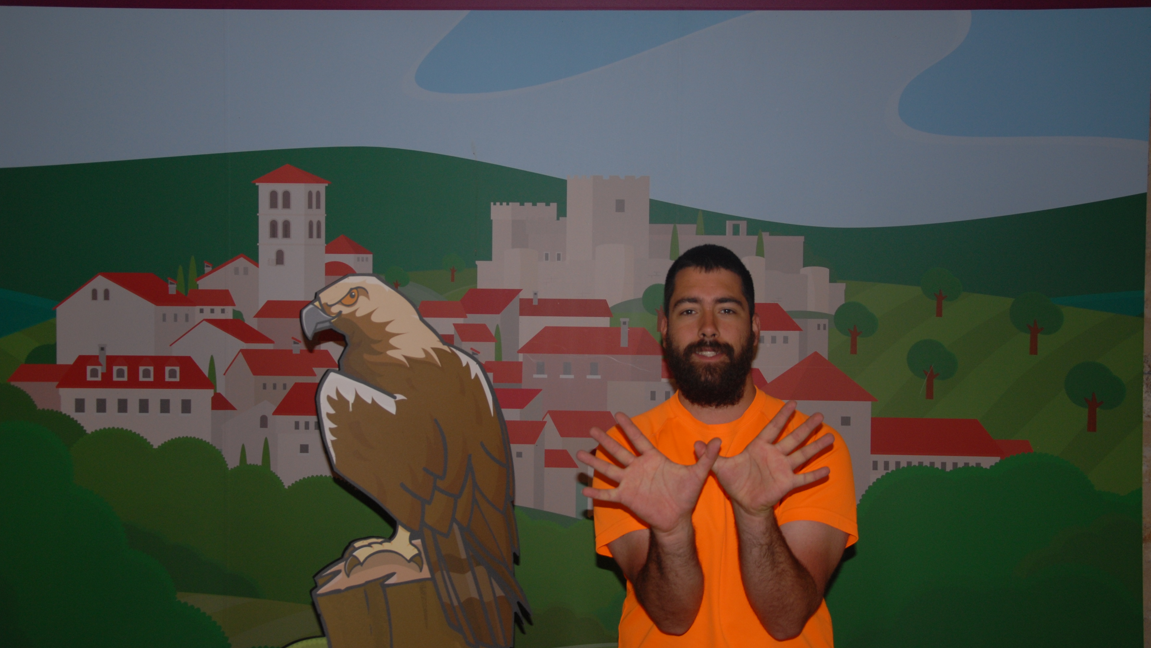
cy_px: 278
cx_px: 568
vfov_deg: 24.9
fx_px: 1465
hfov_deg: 42.9
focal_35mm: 48
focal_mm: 30
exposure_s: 1/60
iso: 250
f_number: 4.5
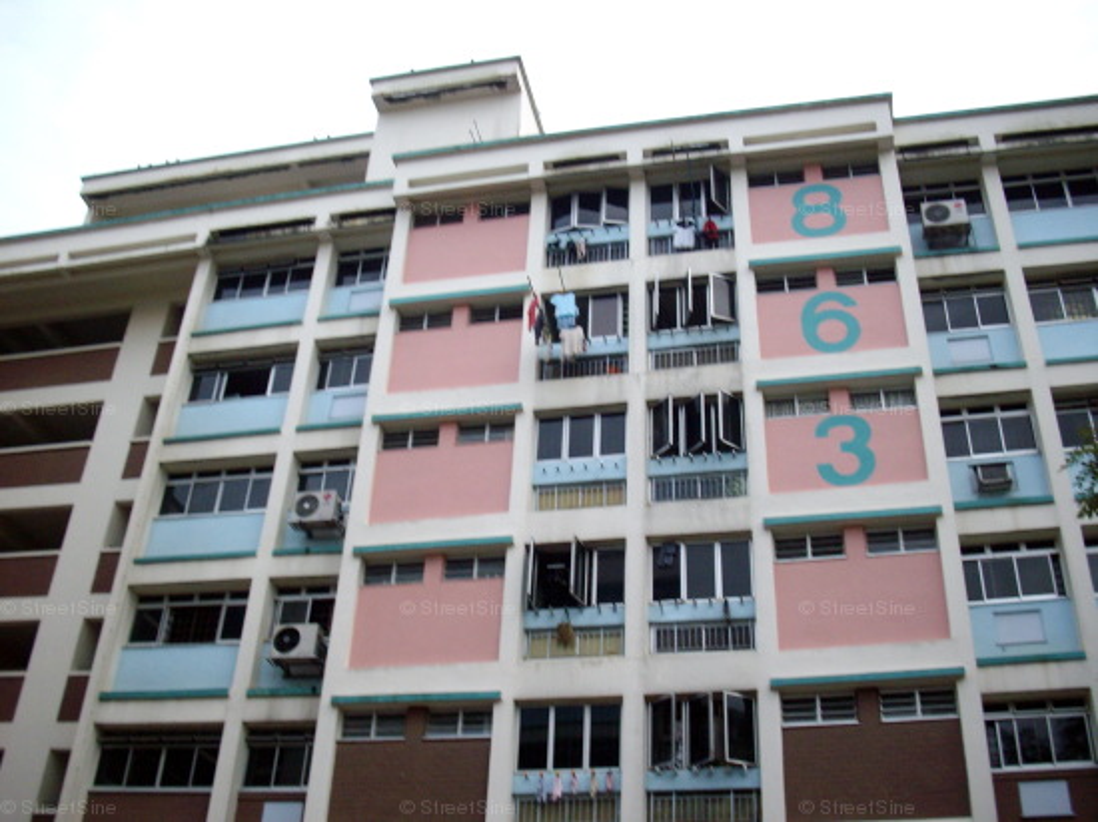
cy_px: 411
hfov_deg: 50.2
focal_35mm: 37
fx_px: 1173
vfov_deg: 38.6
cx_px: 549
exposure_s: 1/50
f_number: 2.8
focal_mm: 6.2
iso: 202
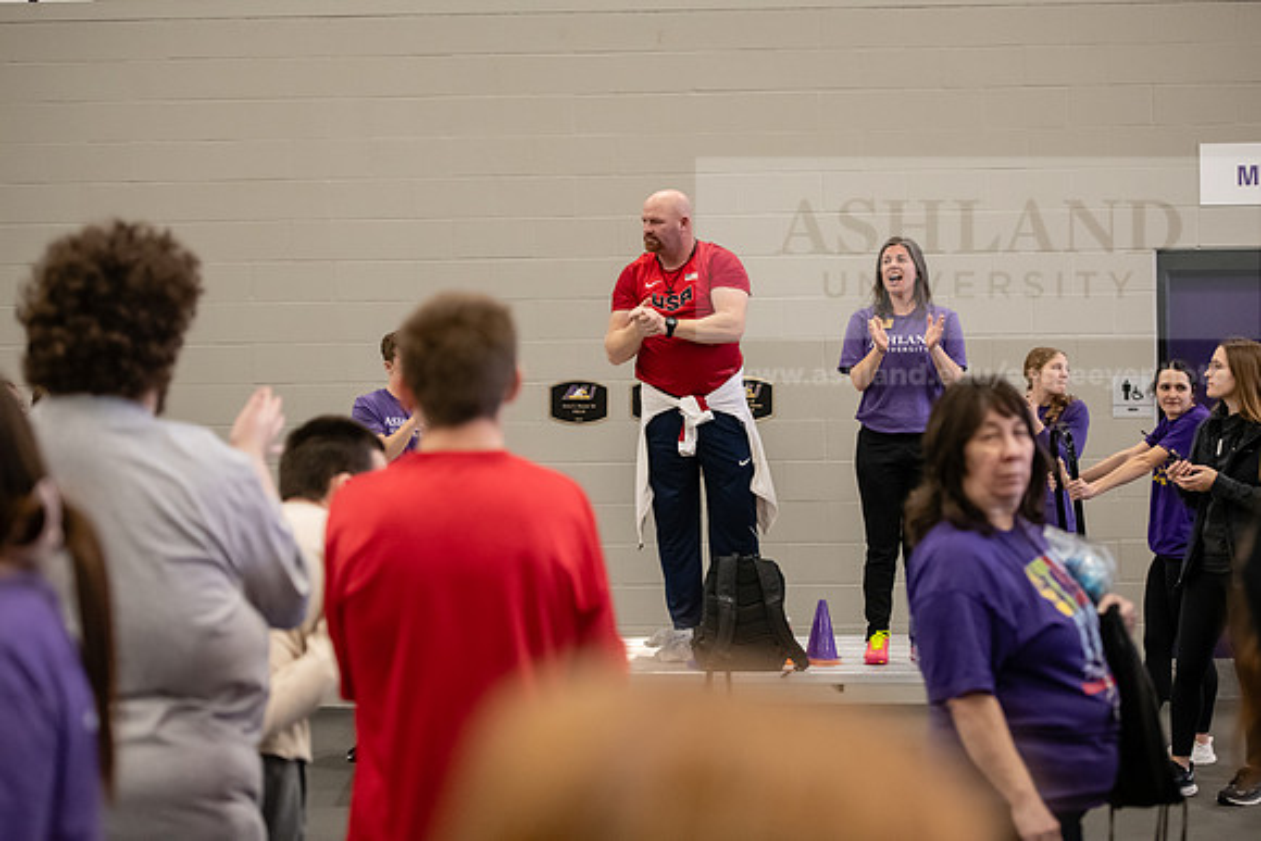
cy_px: 420
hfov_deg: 25.4
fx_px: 2803
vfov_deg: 17.1
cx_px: 630
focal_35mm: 80
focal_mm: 80
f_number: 3.2
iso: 3200
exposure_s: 1/250
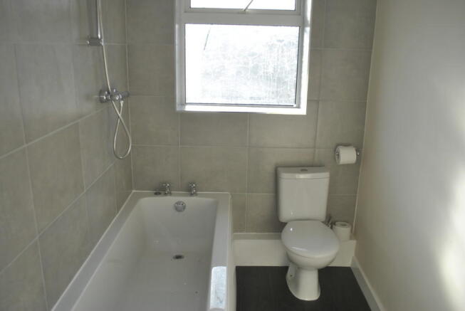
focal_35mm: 30
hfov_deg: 61.9
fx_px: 388
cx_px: 232
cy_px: 156
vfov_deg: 43.7
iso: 100
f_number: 4
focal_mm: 20
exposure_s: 1/200
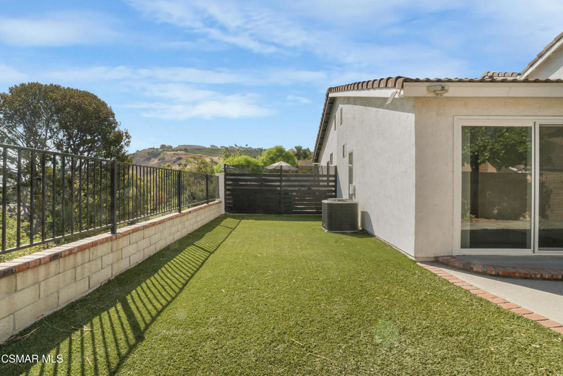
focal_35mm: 15
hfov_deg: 100.4
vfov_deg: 77.3
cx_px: 282
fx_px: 235
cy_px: 188
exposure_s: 1/25
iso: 100
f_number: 22
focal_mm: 10
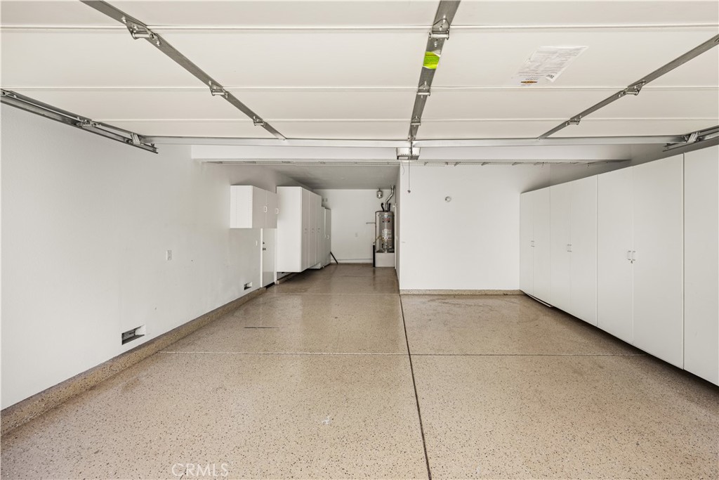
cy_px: 240
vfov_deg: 81.2
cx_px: 360
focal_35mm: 14
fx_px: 280
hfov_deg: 104.2
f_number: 5.6
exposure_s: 1/25
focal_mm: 14
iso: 100
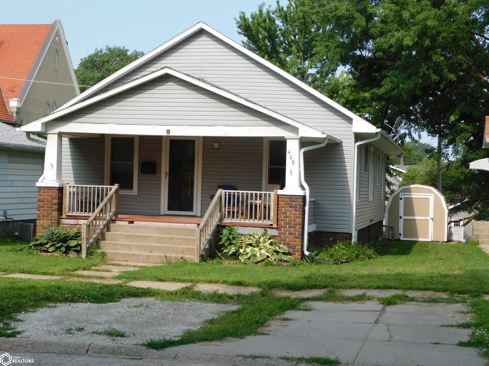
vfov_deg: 24.8
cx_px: 244
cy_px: 183
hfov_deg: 32.7
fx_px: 833
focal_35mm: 59
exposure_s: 1/640
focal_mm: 10.4
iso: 125
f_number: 4
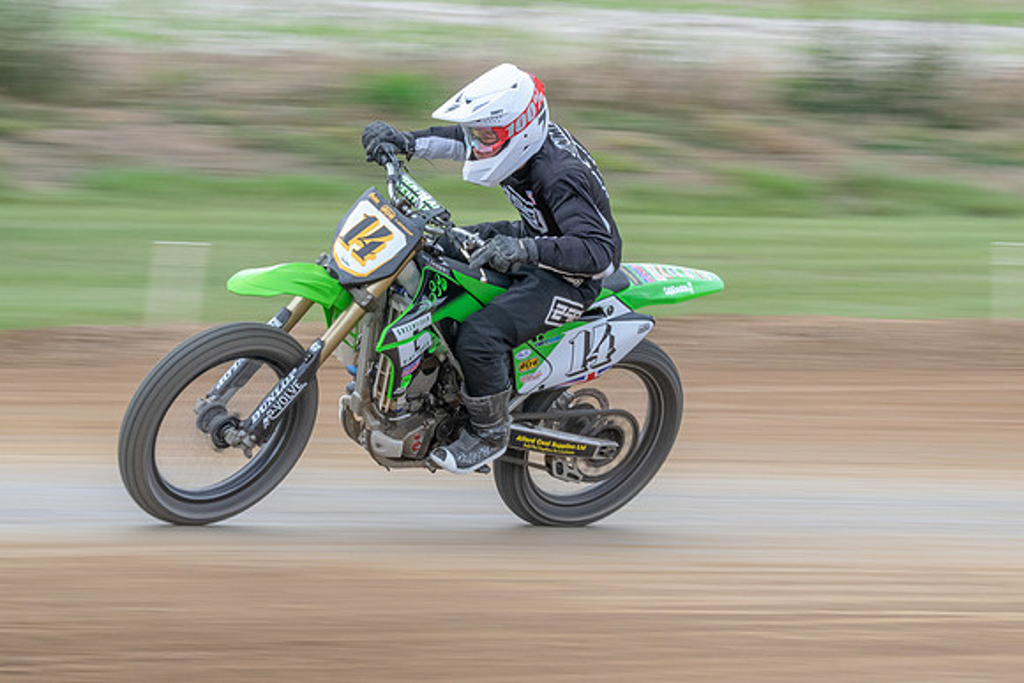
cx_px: 428
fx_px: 10863
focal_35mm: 382
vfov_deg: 3.6
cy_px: 301
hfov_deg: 5.4
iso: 640
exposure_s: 1/100
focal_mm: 210
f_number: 14
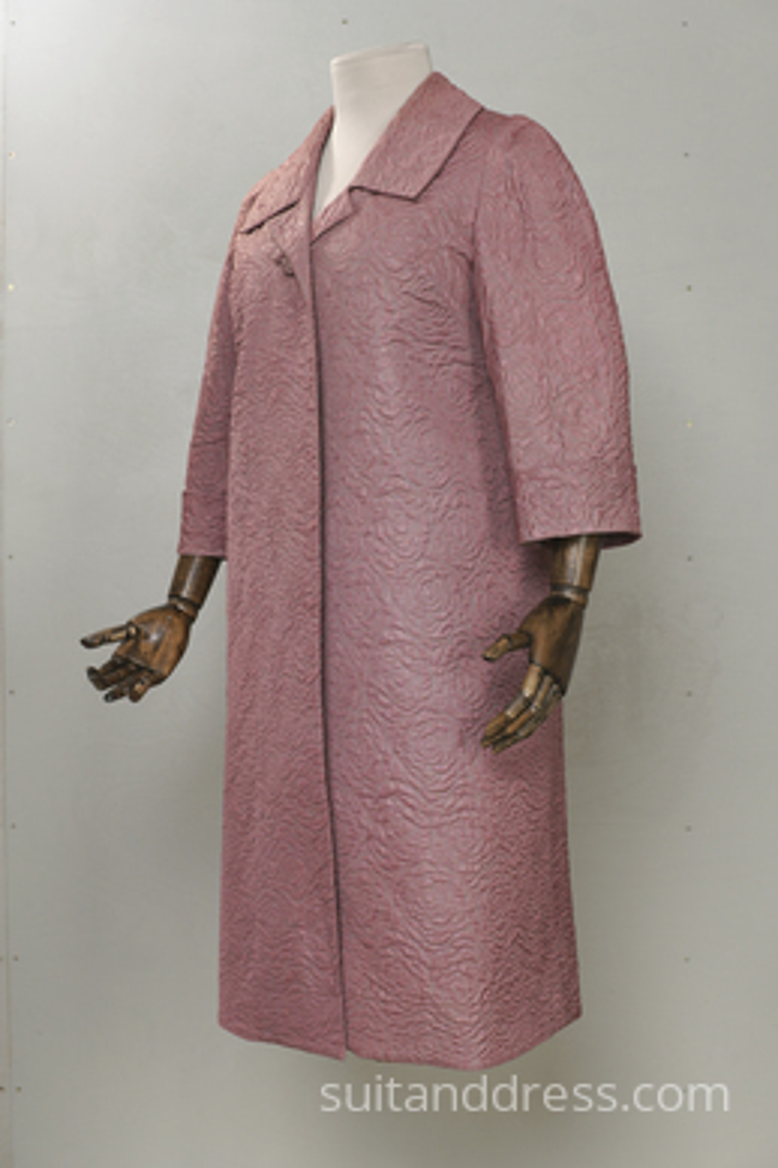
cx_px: 389
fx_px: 1557
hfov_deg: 28.1
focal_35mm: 48
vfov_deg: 41.1
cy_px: 584
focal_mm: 32
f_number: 6.3
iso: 200
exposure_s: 1/13
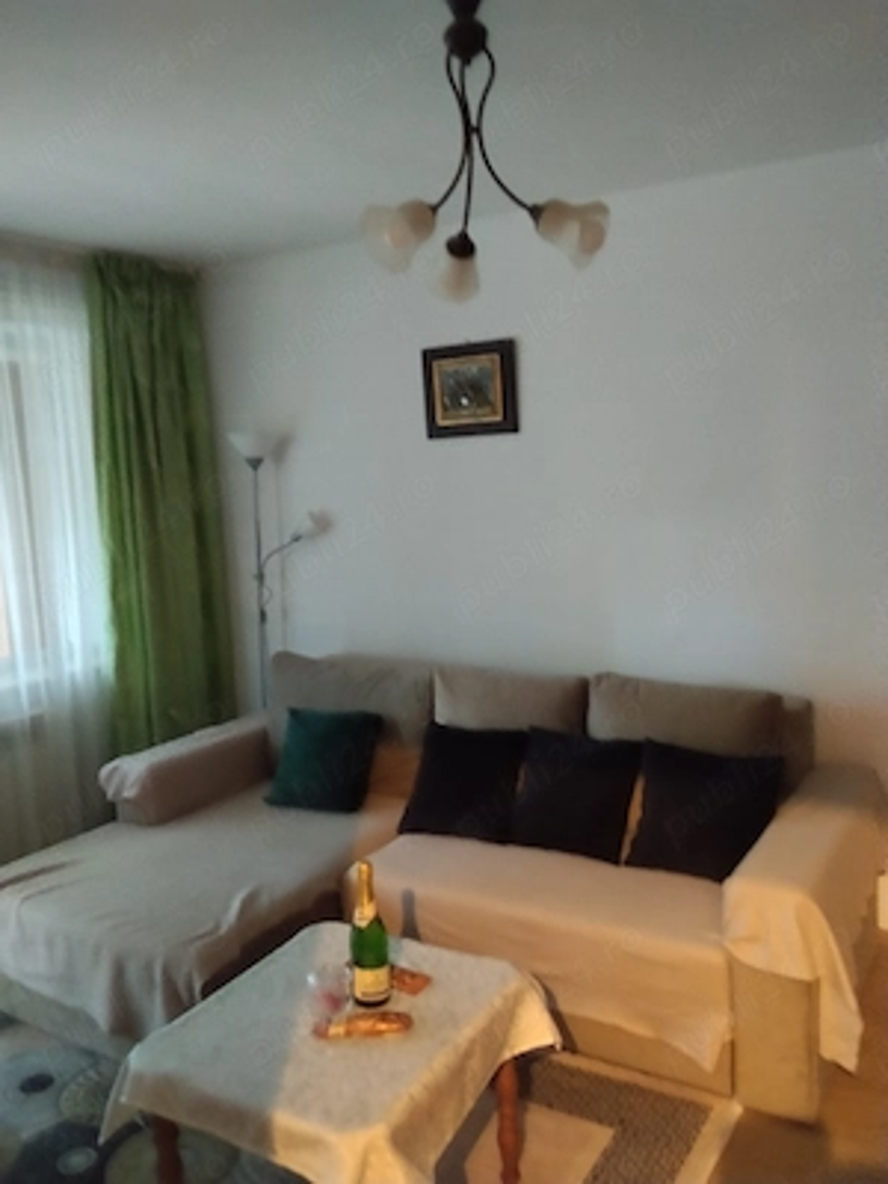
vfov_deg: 61.7
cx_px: 444
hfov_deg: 48.2
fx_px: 992
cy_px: 592
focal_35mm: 29
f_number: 1.8
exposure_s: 1/20
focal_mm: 4.22
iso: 640
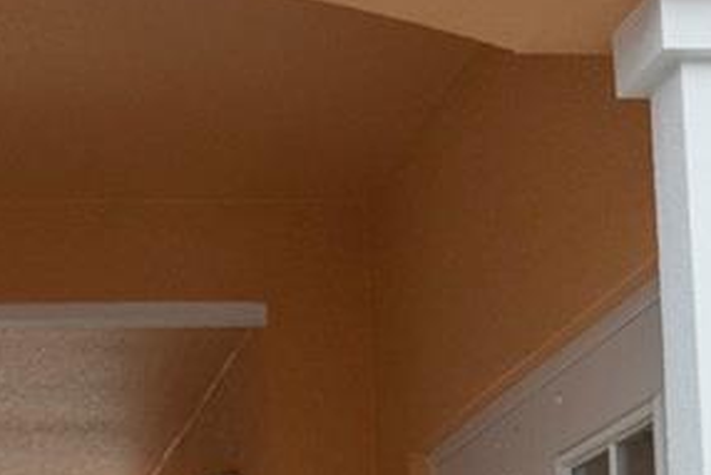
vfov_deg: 14.2
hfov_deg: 19.9
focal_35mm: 95
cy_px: 460
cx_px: -174
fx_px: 1877
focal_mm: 17
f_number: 8
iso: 640
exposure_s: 1/640
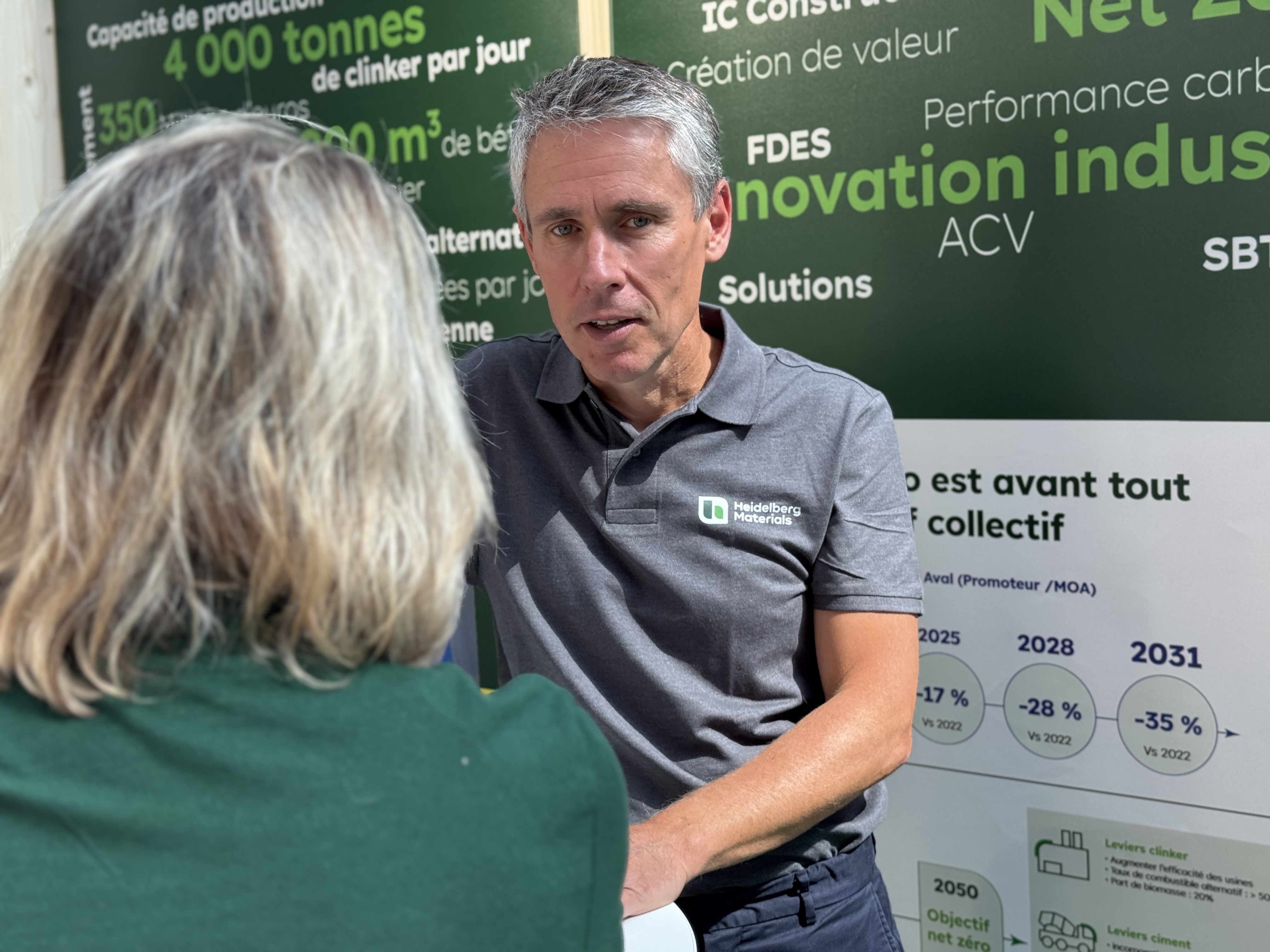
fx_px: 1761
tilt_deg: -5.7
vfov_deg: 30.3
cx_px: 635
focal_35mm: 48
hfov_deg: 39.7
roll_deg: +2.2
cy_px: 476
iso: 64
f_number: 1.78
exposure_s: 1/454
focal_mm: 6.76
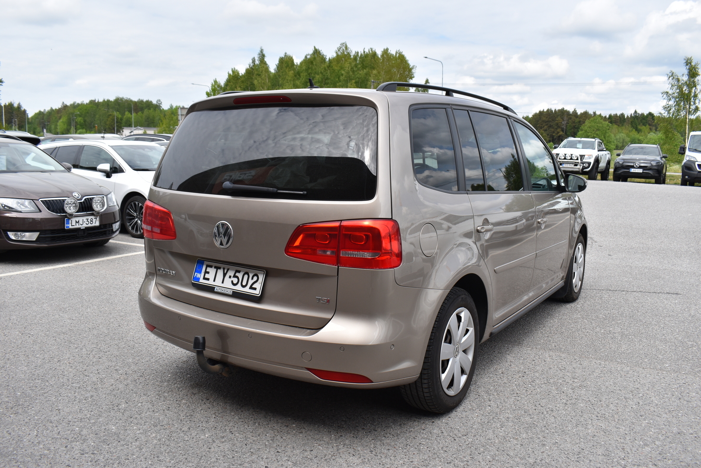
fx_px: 584
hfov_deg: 61.9
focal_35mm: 30
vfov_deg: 43.6
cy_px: 234
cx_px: 350
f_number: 8
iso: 200
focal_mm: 20
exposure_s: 1/500
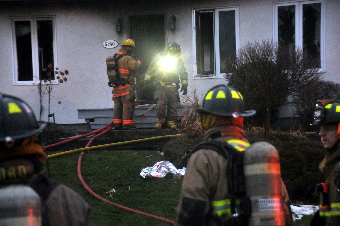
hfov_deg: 18.2
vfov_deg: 12.1
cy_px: 113
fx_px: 1061
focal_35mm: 112
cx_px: 170
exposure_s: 1/80
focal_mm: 75
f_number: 5
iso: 1600
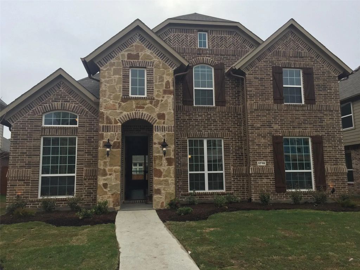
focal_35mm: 29
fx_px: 302
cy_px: 135
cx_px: 180
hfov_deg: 61.7
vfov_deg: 48.2
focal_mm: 4.15
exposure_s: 1/460
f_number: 2.2
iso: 32
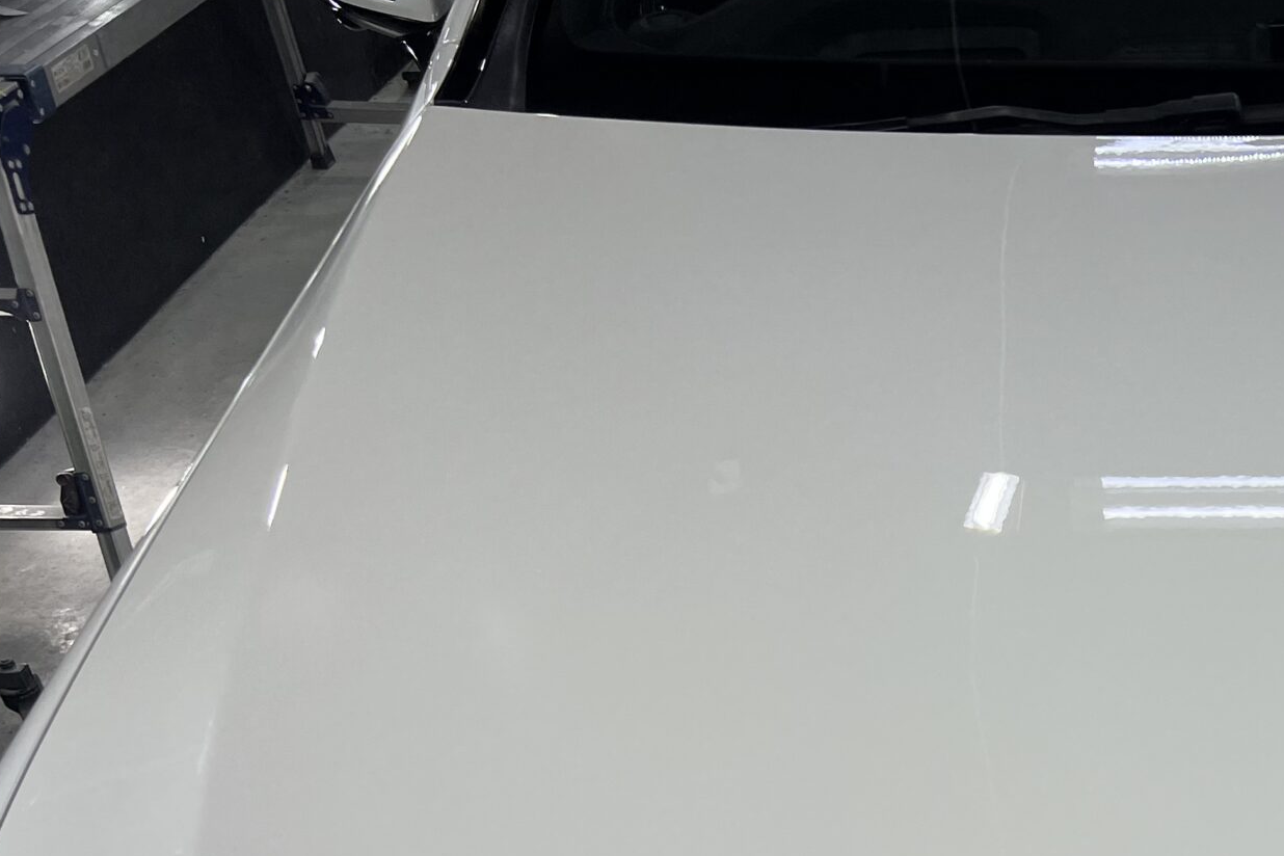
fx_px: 1997
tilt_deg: -40.1
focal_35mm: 56
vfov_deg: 22.7
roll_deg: +1.6
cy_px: 953
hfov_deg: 33.0
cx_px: 1248
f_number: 1.5
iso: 40
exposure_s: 1/277
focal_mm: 5.7
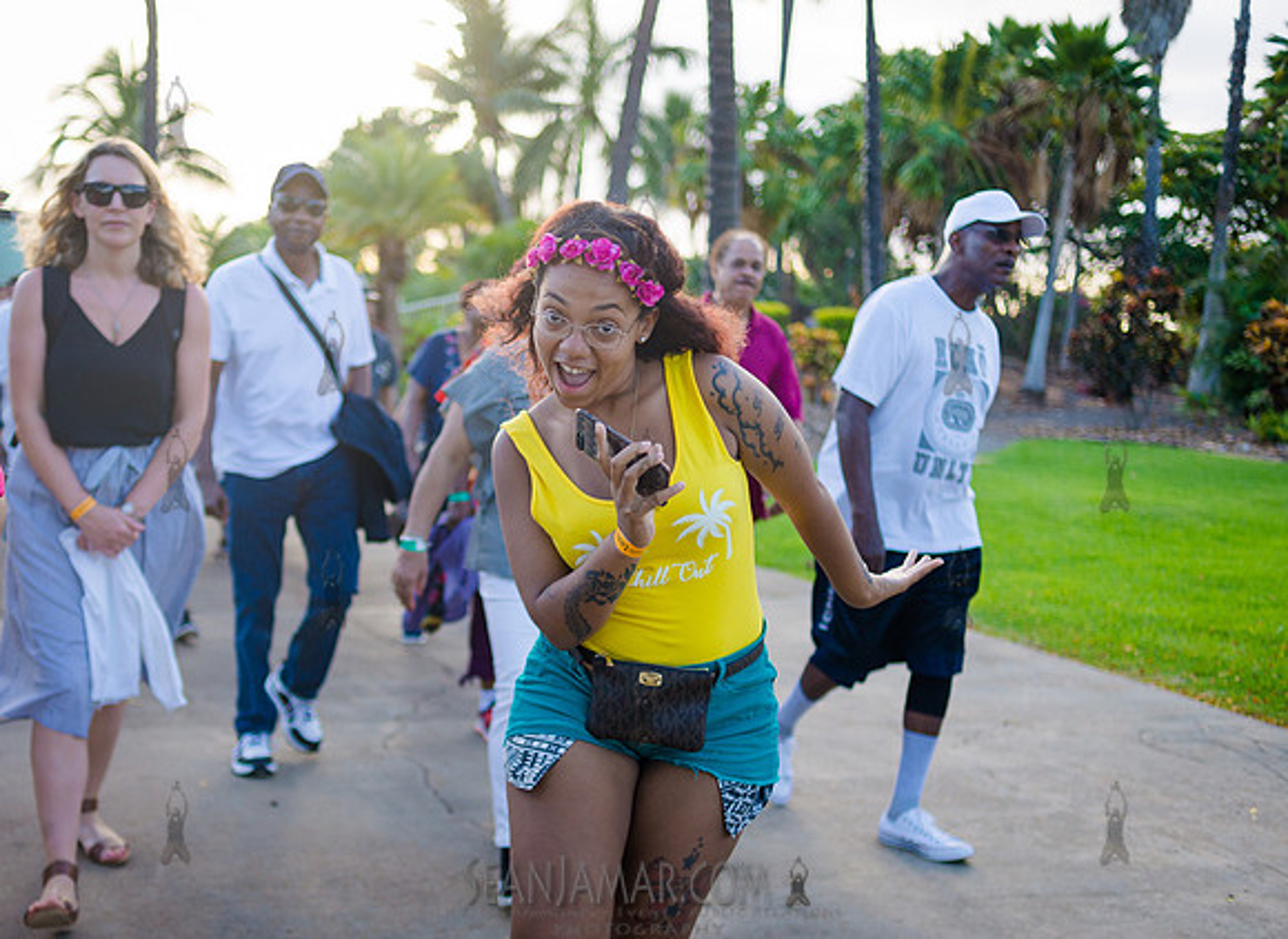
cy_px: 551
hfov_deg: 43.5
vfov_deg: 32.5
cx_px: 541
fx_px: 1607
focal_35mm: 44
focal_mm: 35
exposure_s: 1/1250
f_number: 2.5
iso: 400
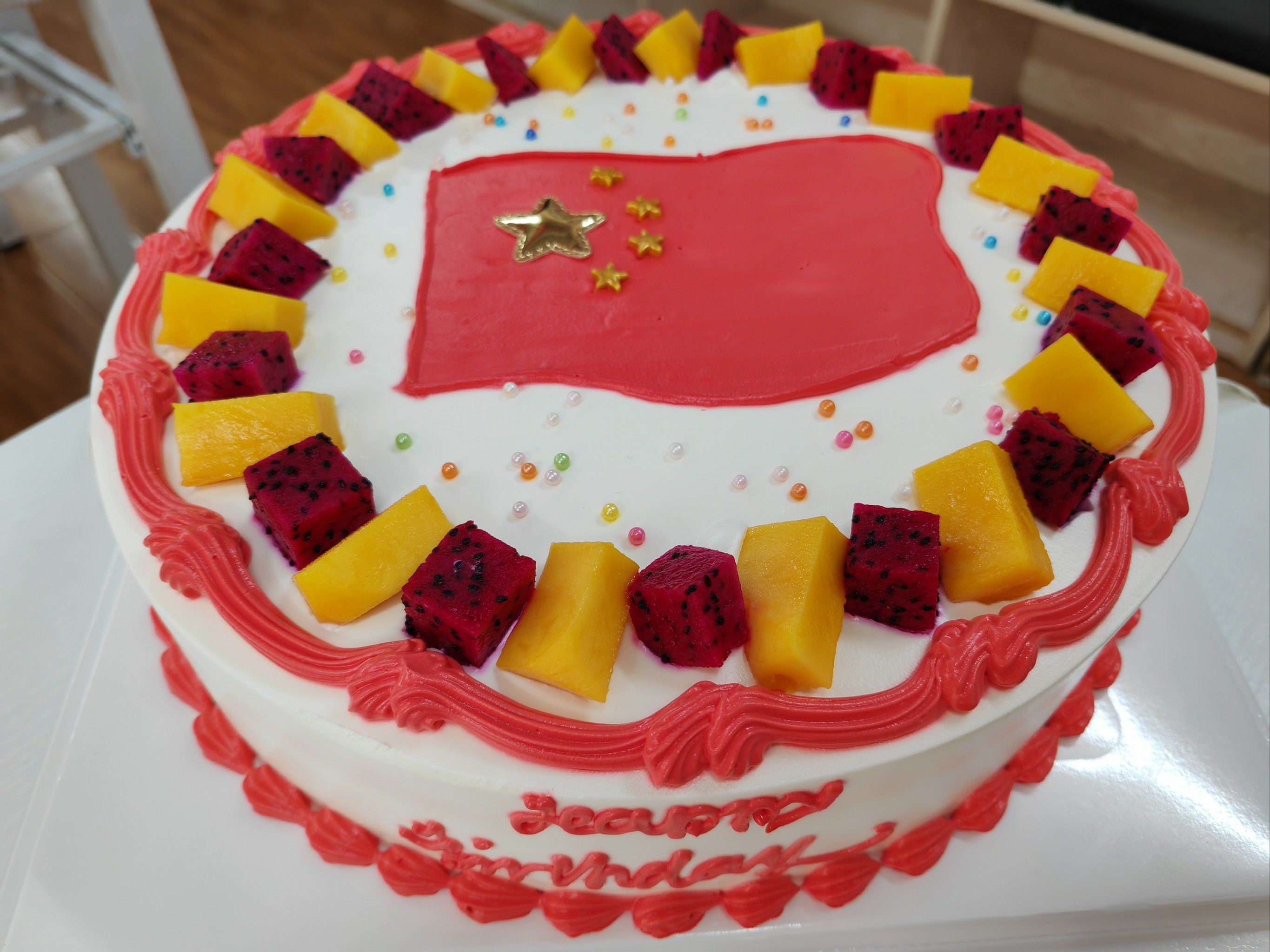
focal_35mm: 27
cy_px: 476
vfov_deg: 51.4
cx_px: 635
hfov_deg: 65.3
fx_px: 991
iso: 1250
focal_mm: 6.12
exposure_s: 1/100
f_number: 1.9
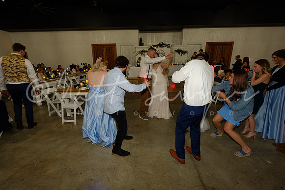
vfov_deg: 77.4
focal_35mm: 15
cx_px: 142
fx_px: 119
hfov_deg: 100.4
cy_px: 95
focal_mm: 10
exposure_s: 1/40
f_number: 4
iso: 1600
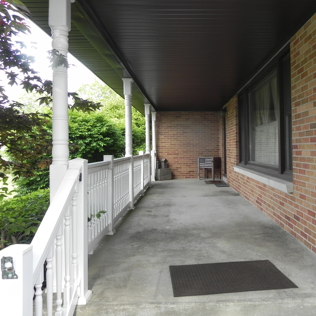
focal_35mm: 31
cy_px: 159
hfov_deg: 51.9
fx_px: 320
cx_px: 199
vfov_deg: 52.5
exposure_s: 1/99.1
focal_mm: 4.6
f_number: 4
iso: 160
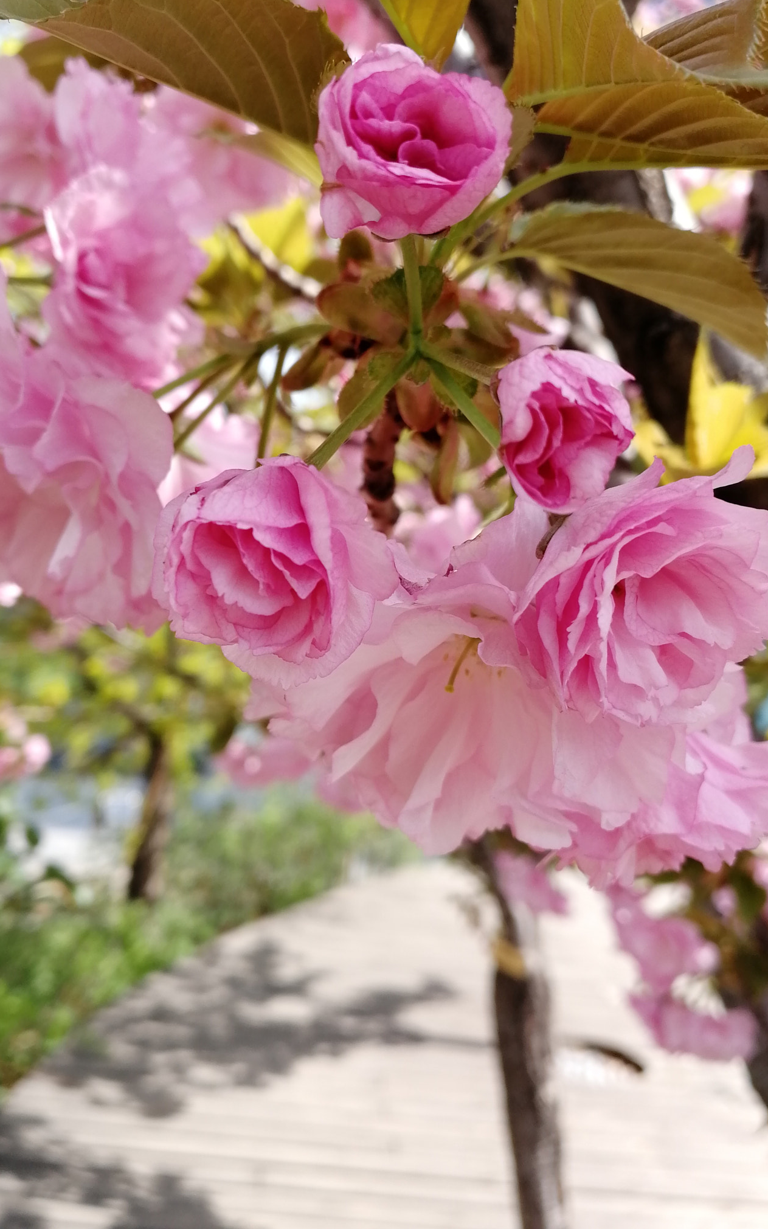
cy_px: 607
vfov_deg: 64.6
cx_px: 341
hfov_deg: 43.1
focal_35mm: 29
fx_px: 971
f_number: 2.2
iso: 50
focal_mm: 3.95
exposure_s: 1/255
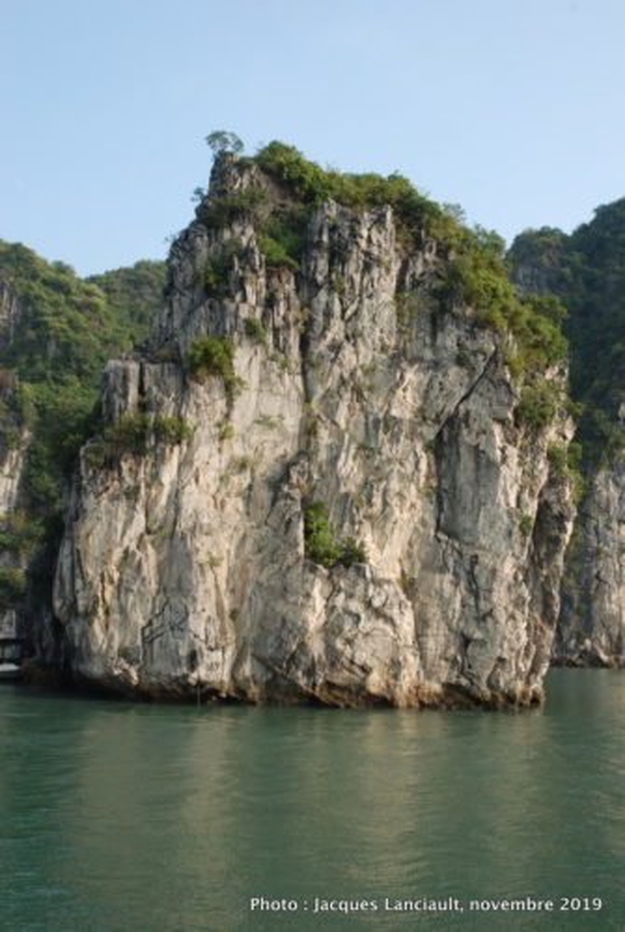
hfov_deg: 35.6
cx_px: 312
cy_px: 466
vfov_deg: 51.2
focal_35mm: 38
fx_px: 973
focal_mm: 25
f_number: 13
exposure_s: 1/40
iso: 100
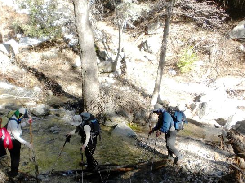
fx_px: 375
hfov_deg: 36.1
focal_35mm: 53
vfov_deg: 27.4
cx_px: 97
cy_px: 118
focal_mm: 6.6
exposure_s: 1/79.3
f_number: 3.5
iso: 64
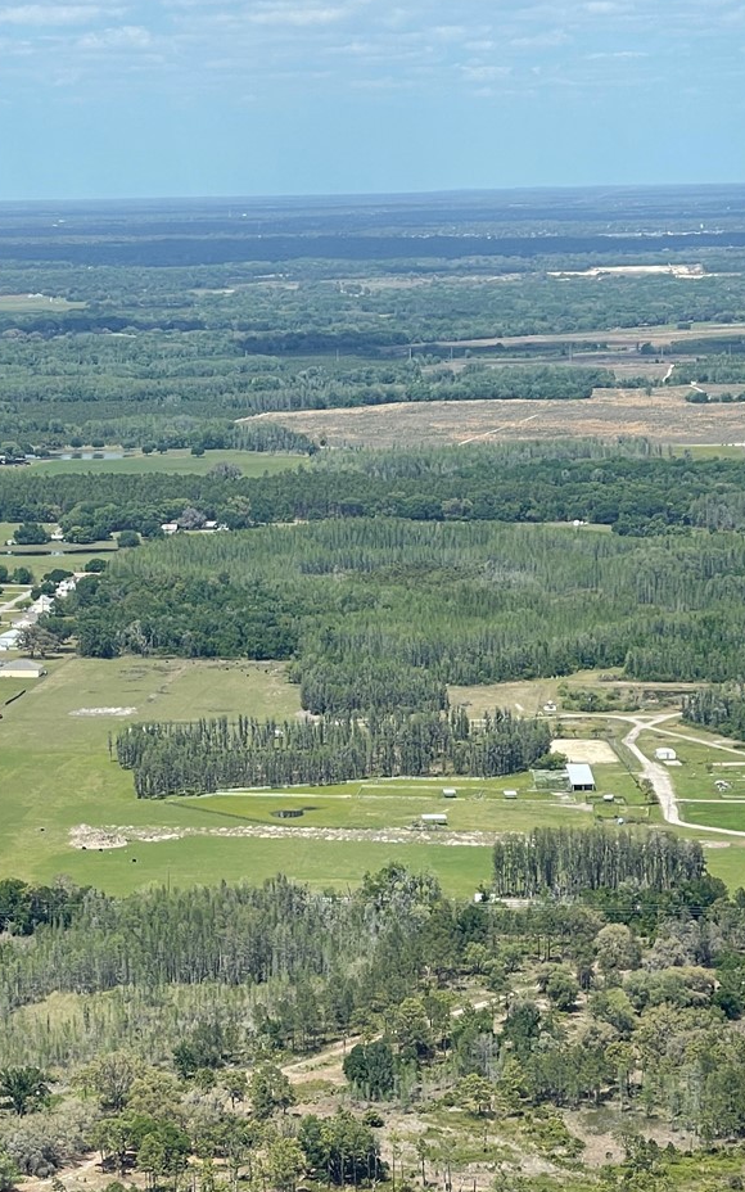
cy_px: 714
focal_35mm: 117
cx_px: -81
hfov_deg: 11.0
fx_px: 3801
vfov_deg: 17.8
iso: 20
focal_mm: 7.5
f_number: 2.2
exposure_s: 1/690
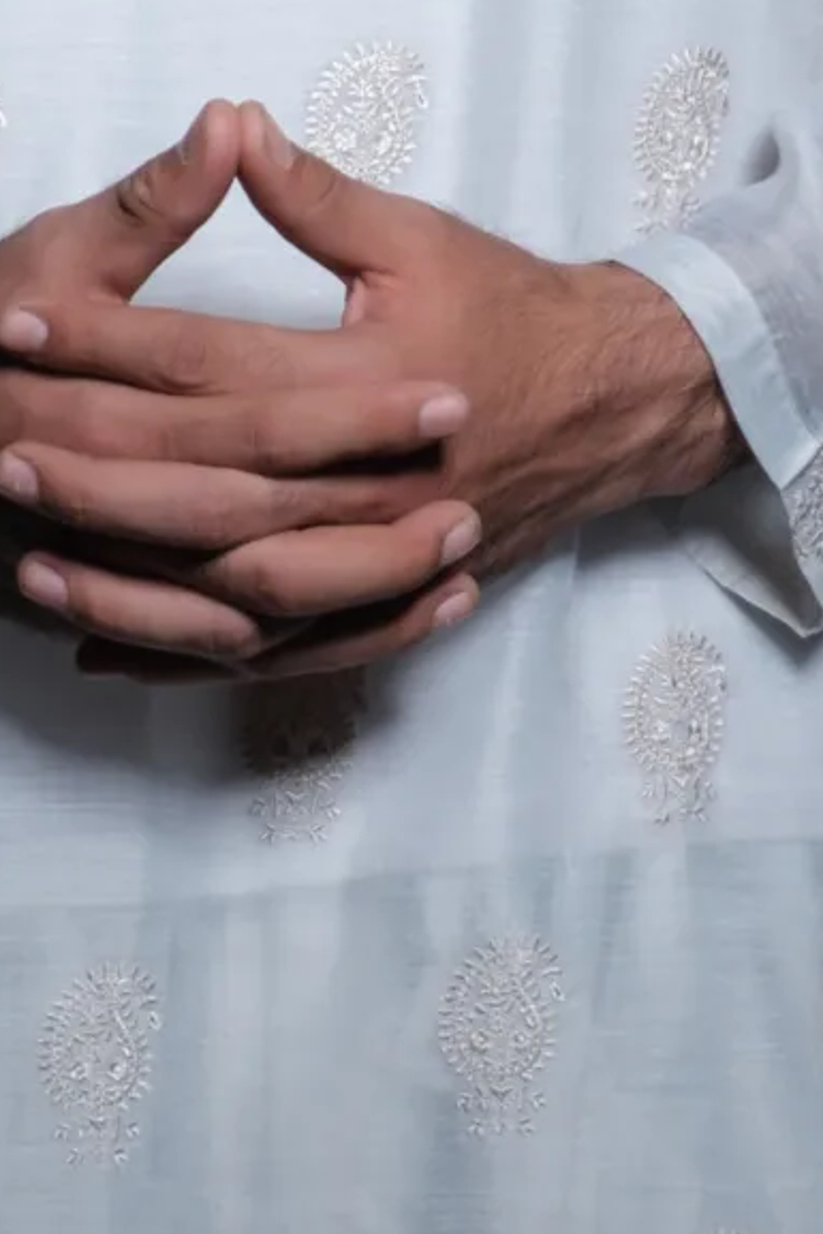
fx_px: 12611
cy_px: -15
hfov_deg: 3.7
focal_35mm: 368
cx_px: 373
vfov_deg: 5.6
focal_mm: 55
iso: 200
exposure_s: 1/250
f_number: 4
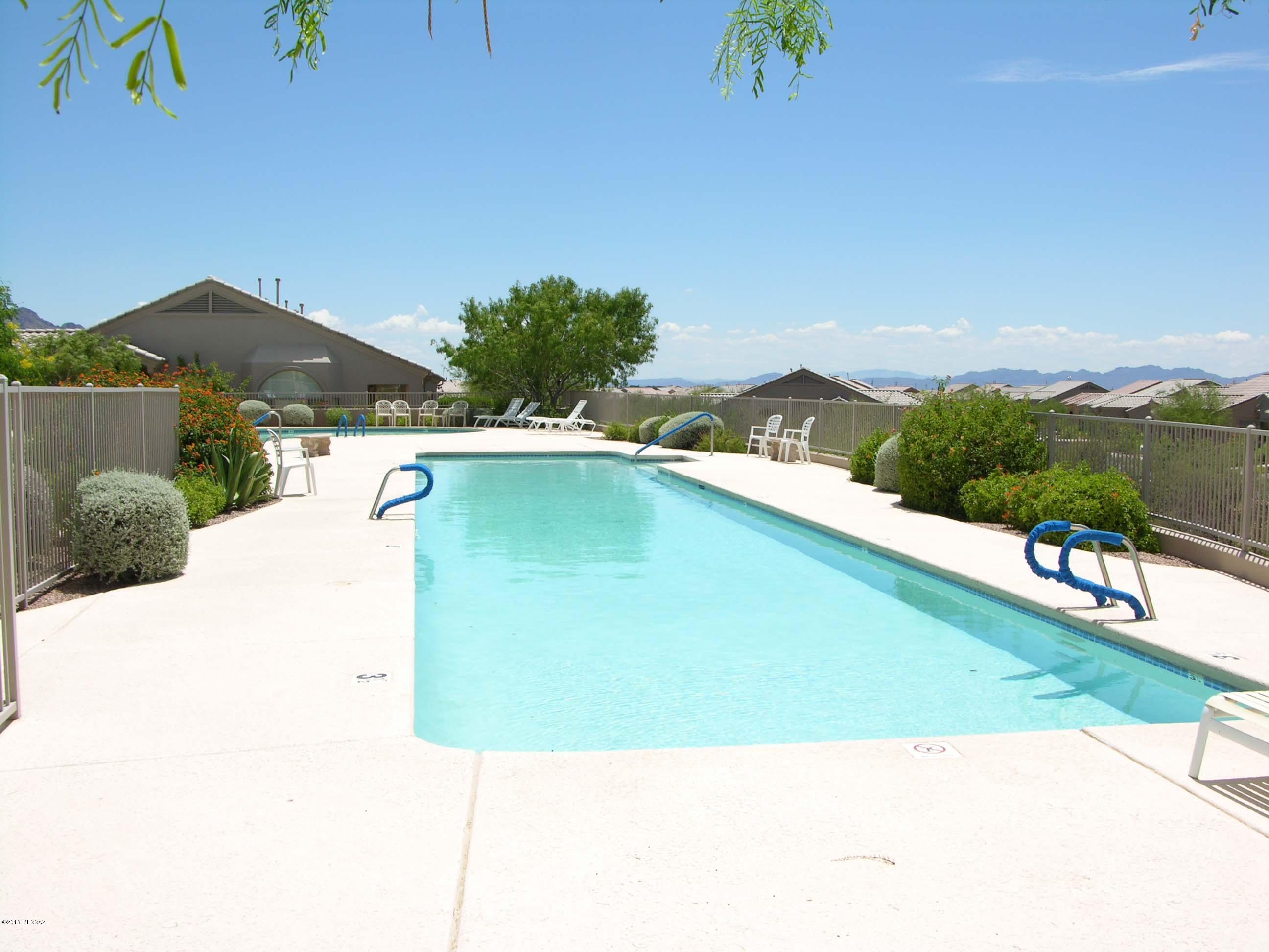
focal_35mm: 36
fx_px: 1320
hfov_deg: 51.4
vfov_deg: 39.7
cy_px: 476
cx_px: 634
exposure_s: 1/250
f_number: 7.1
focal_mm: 9.2
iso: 50
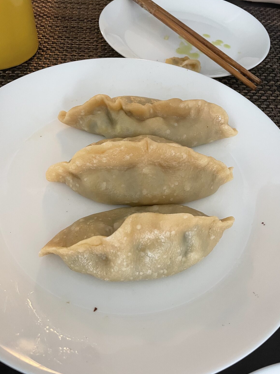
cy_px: 192
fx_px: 291
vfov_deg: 65.3
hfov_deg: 51.4
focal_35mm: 27
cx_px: 141
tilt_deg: -55.2
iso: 200
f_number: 1.6
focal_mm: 4.2
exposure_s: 1/60
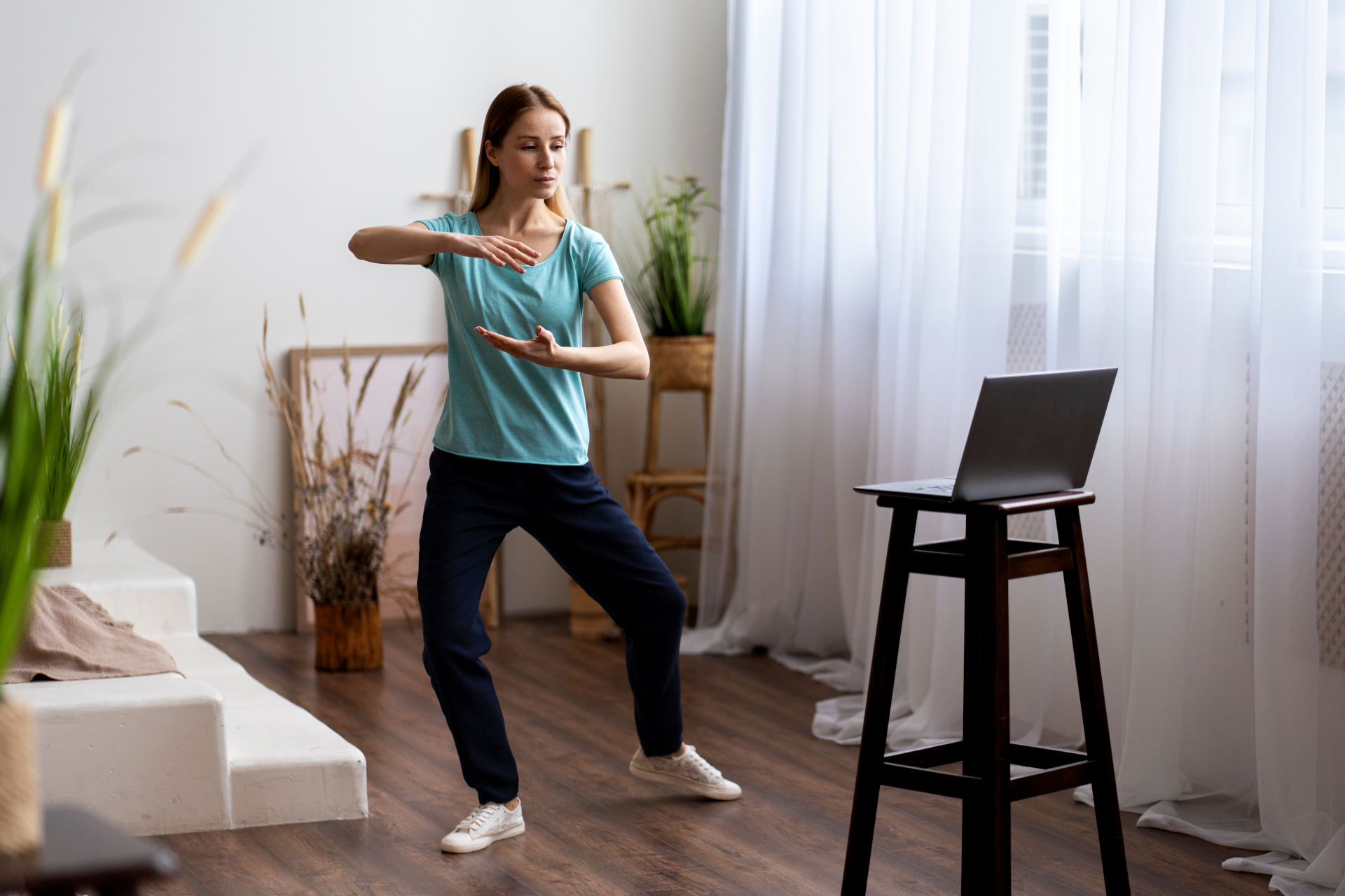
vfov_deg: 16.1
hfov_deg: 23.9
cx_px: 672
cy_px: 448
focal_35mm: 85
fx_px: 3175
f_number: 1.8
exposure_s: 1/200
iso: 250
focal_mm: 85
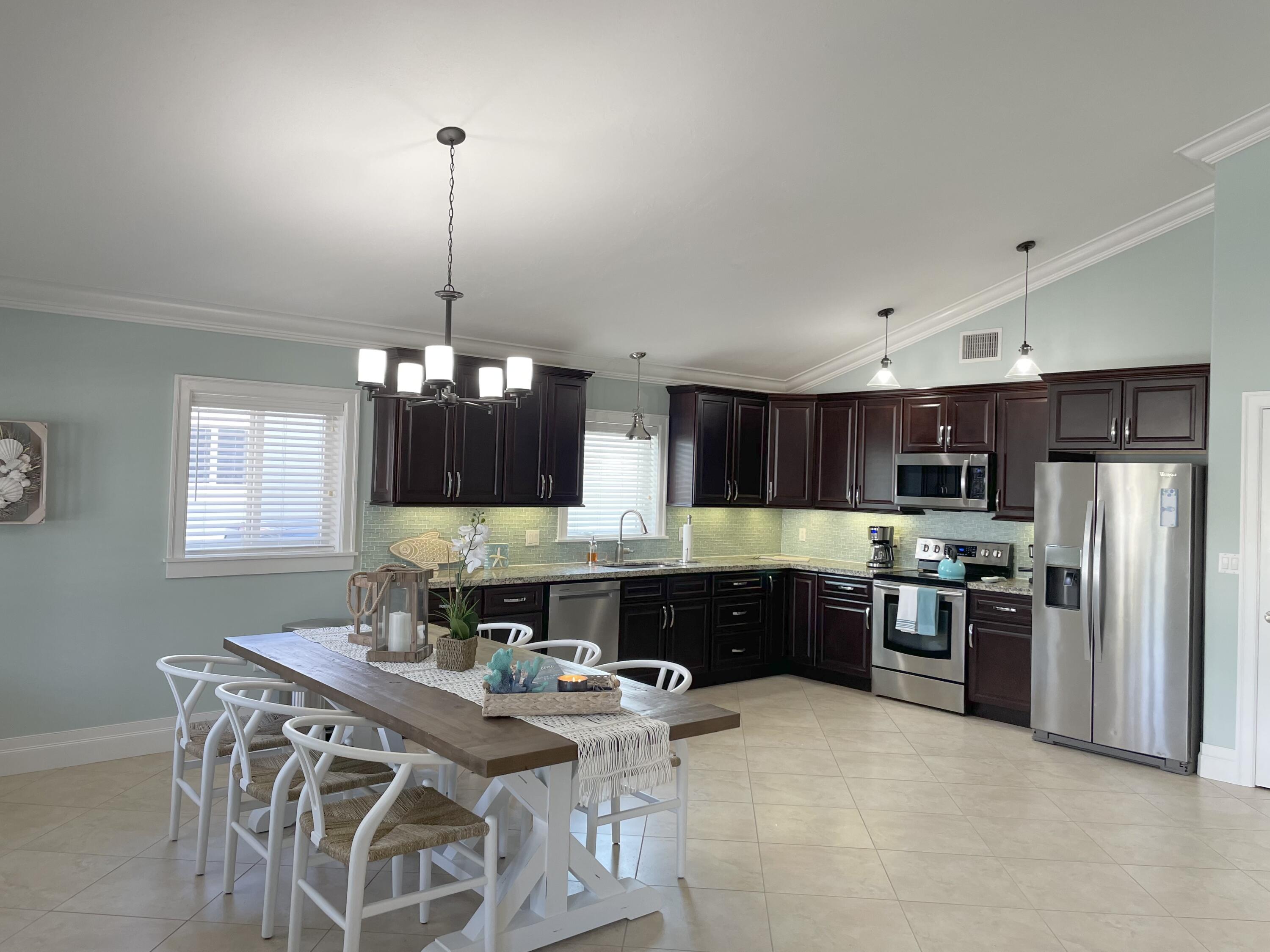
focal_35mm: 26
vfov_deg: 53.1
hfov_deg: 67.3
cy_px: 476
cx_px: 635
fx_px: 954
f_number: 1.6
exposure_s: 1/120
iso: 100
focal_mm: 4.2
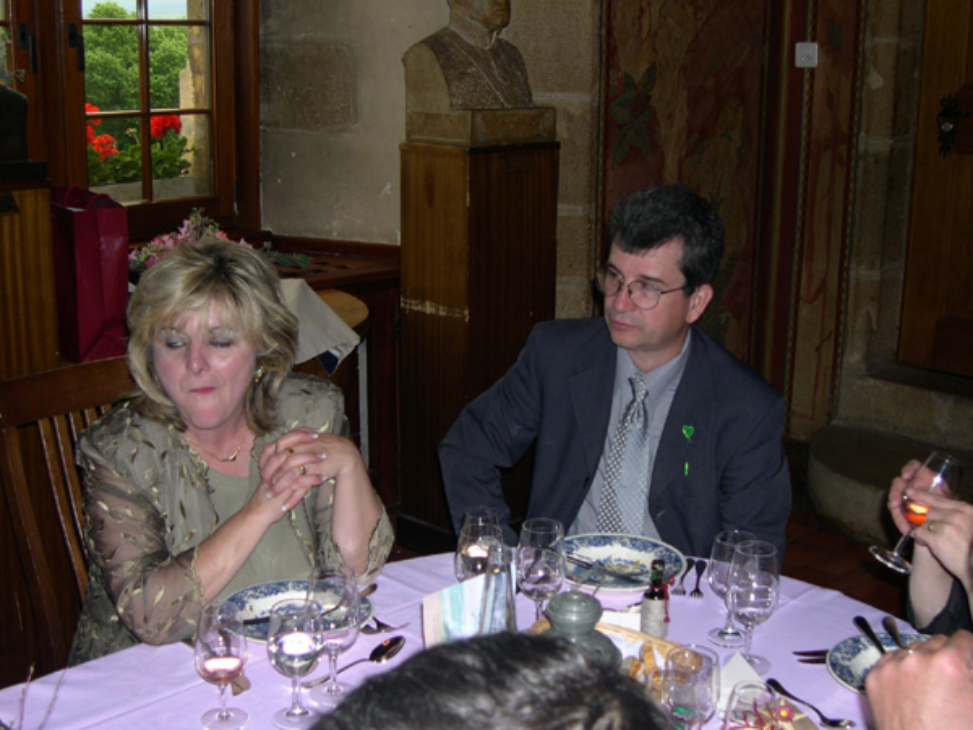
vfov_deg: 30.9
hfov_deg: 40.4
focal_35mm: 47
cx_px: 486
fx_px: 1321
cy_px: 365
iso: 133
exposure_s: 1/60
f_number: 3.1
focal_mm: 10.1
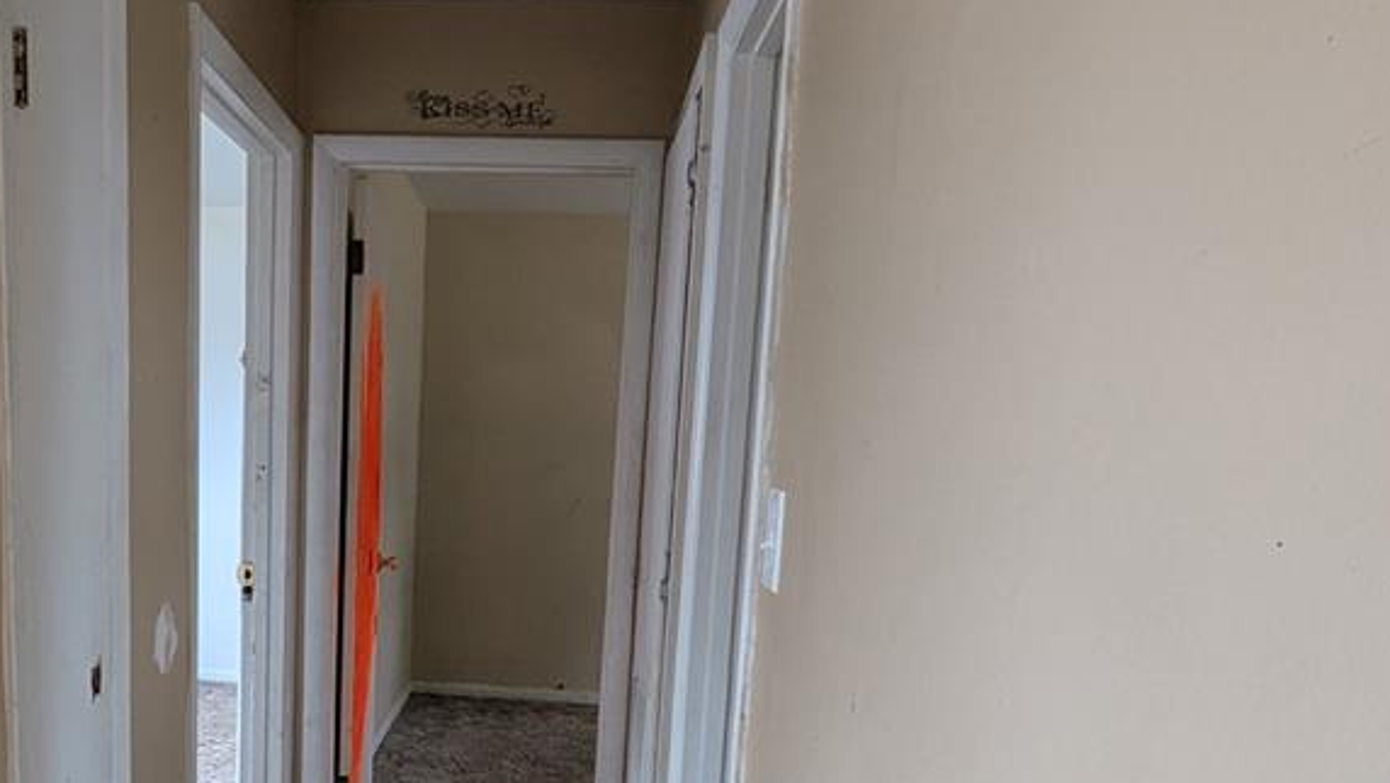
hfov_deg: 59.5
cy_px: 596
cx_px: 454
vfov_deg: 35.8
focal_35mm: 32
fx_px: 1180
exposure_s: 1/40
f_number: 2.2
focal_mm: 1.83
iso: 200
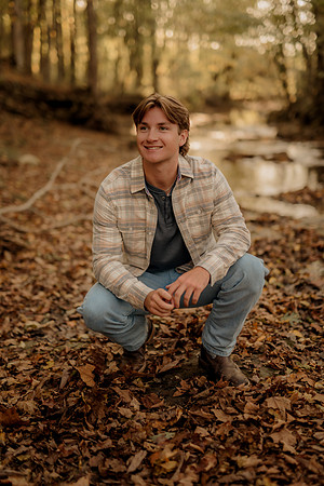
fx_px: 675
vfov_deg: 39.6
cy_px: 243
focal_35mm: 50
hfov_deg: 27.0
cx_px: 162
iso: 200
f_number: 1.4
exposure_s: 1/250
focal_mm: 50
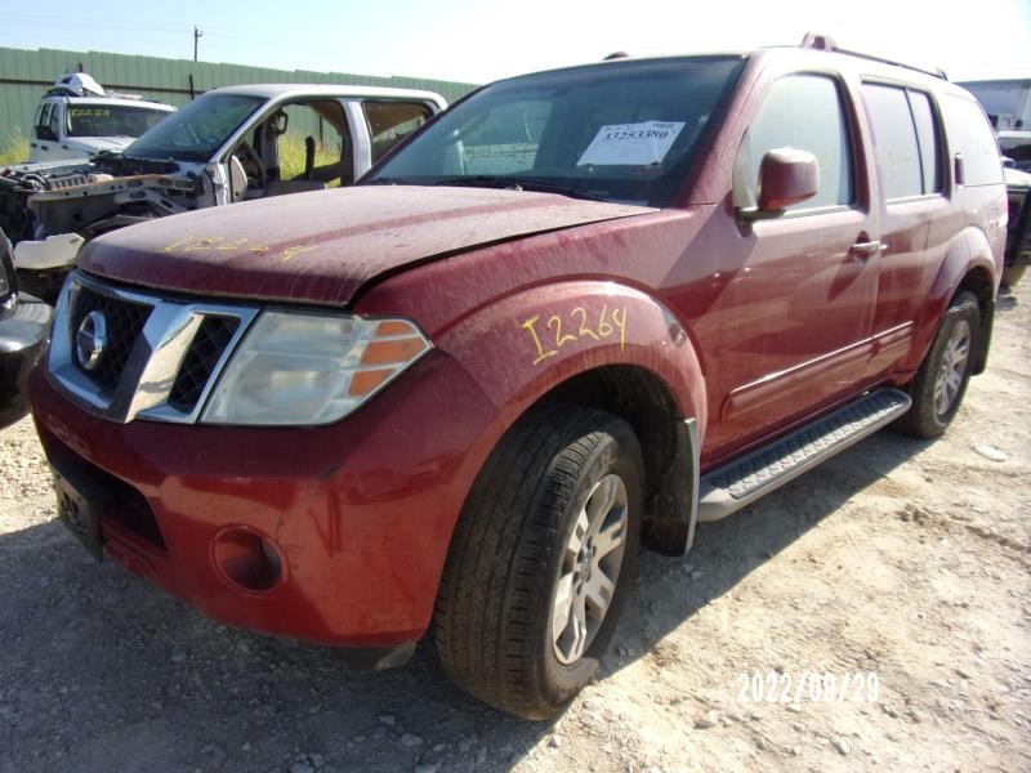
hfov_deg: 71.6
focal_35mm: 24
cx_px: 516
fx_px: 715
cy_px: 386
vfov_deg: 56.8
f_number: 3.3
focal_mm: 4.3
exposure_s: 1/750
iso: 80
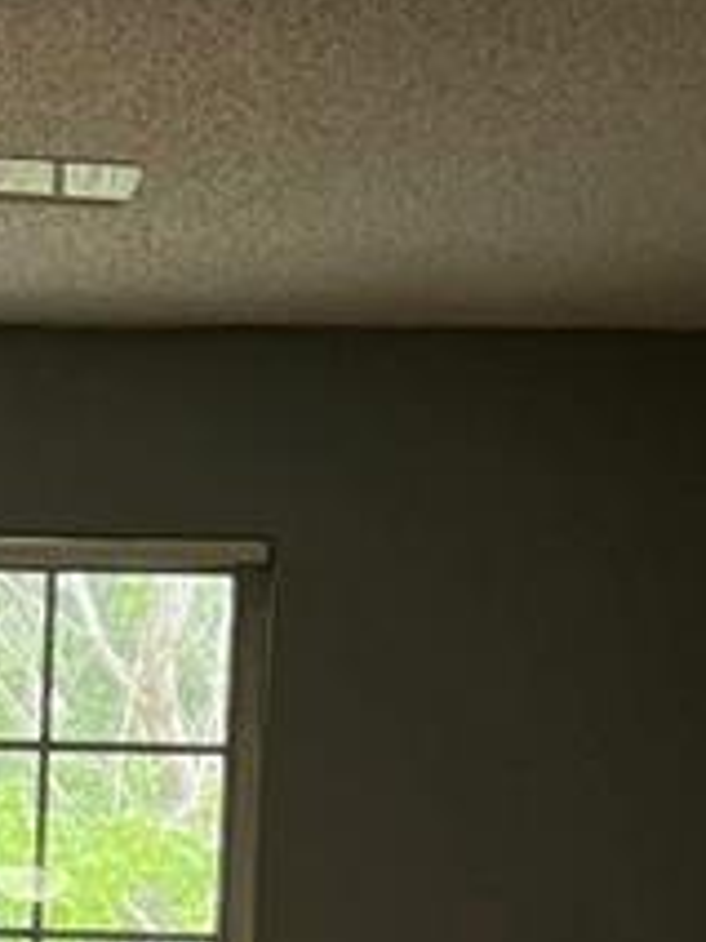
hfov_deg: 9.8
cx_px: -306
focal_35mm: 147
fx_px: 3997
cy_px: 1933
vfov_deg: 11.9
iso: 125
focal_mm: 5.1
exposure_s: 1/60
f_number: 1.6
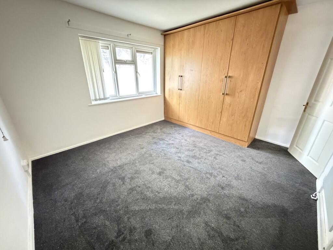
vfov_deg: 85.7
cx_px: 166
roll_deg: +0.1
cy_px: 125
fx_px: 135
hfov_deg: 102.1
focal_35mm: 14
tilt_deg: -21.6
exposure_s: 1/15
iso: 3200
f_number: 2.2
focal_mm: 2.22
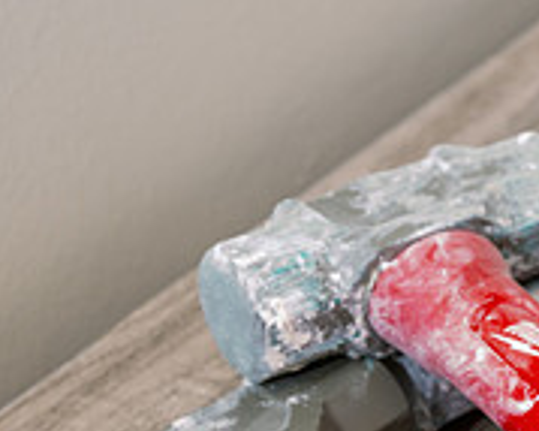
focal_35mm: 183
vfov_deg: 8.4
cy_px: 291
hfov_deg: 10.2
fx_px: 2918
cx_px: 813
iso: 800
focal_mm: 60
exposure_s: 1/200
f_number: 5.6
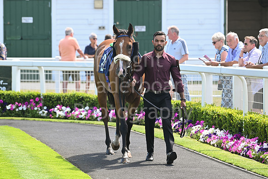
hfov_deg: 10.3
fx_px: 1489
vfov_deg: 6.9
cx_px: 134
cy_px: 90
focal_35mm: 200
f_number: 5.6
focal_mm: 200
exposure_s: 1/500
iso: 400
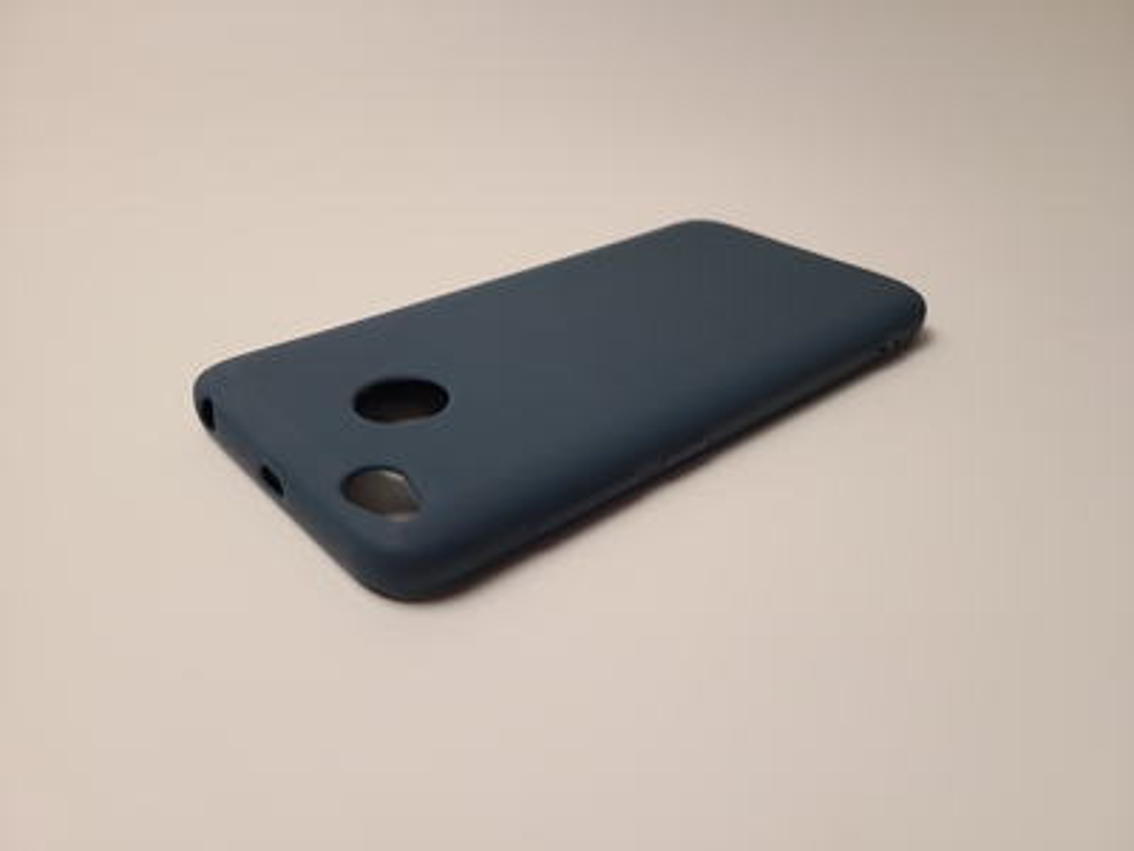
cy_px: 426
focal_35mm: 26
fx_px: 852
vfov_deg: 53.1
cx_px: 567
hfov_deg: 67.3
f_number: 1.8
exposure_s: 1/100
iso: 80
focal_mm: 5.4
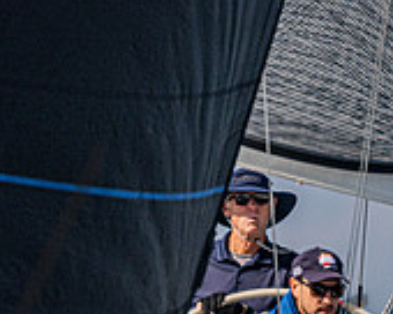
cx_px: 305
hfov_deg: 1.2
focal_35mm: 1645
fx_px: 19133
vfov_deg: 0.9
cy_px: 301
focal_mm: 400
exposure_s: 1/4000
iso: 320
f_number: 5.6
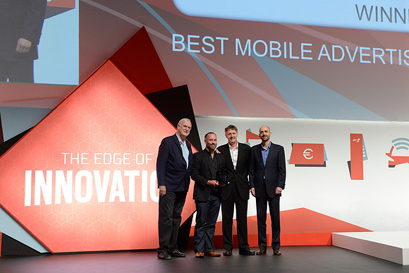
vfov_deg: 22.6
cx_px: 204
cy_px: 136
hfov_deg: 33.4
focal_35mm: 60
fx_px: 682
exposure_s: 1/100
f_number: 8
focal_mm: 60
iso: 2500
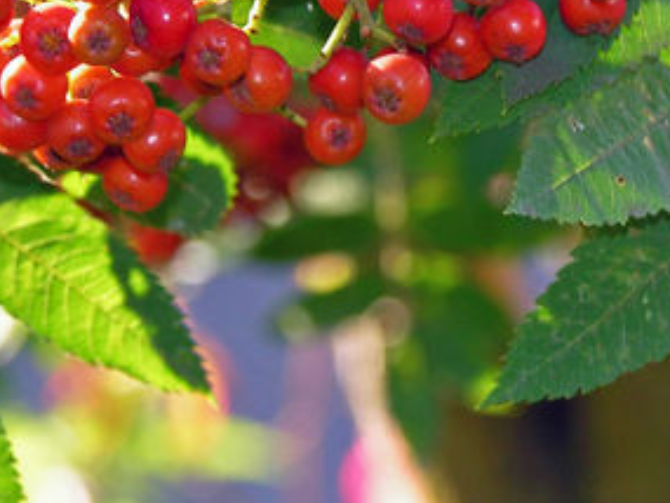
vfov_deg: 3.3
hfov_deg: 4.5
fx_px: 8617
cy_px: 46
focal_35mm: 445
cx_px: 465
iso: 50
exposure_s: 1/30
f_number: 3.8
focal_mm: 35.9
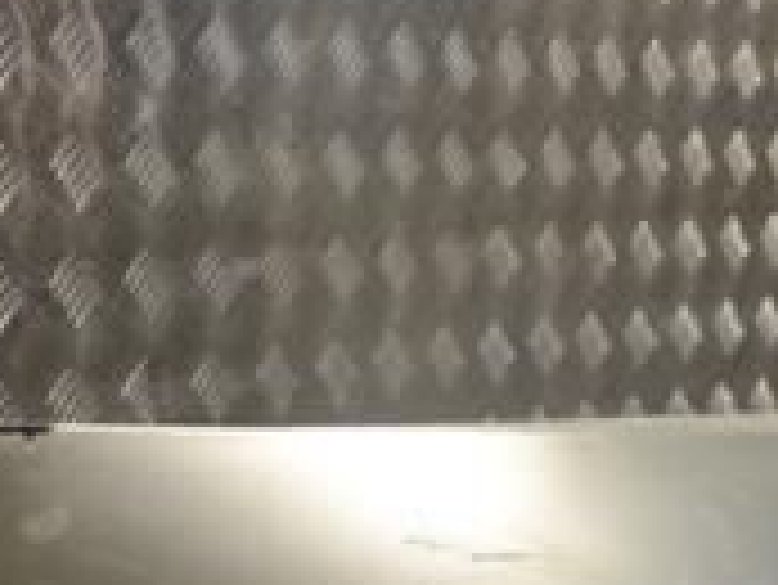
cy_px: 832
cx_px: 238
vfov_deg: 12.9
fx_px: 2474
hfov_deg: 17.8
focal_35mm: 110
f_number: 4
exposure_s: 1/50
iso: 100
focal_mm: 22
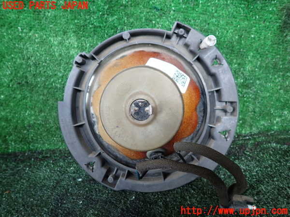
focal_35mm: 25
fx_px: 209
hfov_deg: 69.4
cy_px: 108
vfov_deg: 54.9
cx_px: 145
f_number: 2
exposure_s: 1/50
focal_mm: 4.5
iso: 200
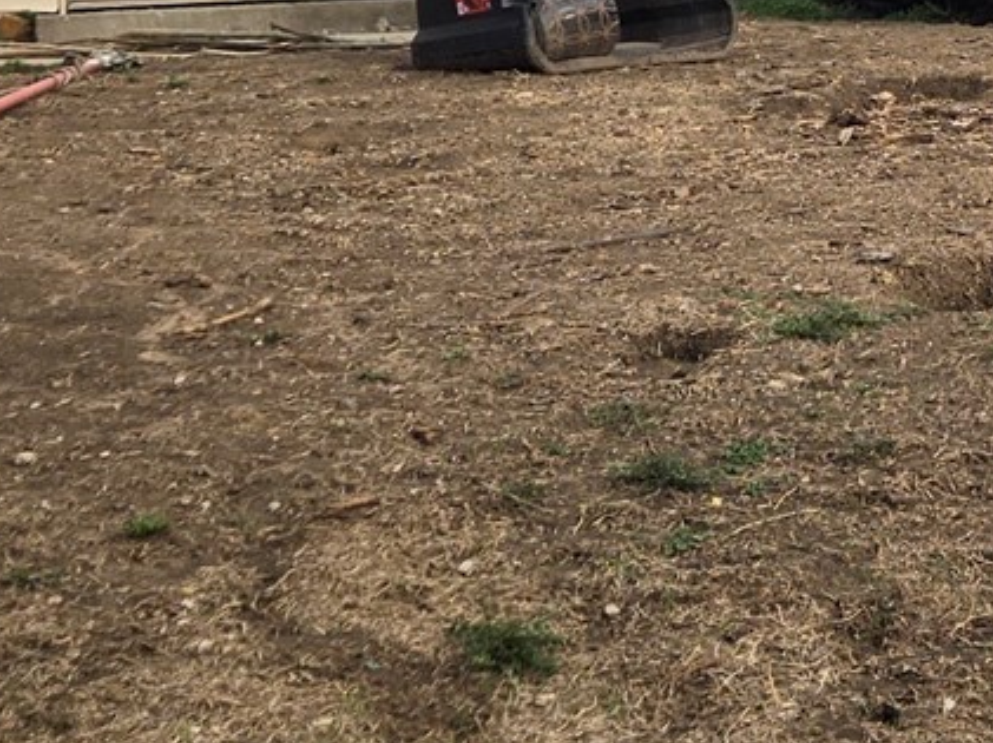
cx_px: 1474
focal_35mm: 105
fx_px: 3009
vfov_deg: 13.6
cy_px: -177
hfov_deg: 17.0
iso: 25
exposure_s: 1/1120
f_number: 1.8
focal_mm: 5.4
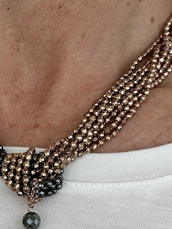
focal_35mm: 85
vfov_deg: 22.2
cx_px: 16
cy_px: 224
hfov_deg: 17.1
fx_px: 563
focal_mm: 2.69
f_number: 1.9
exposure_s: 1/121
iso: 32
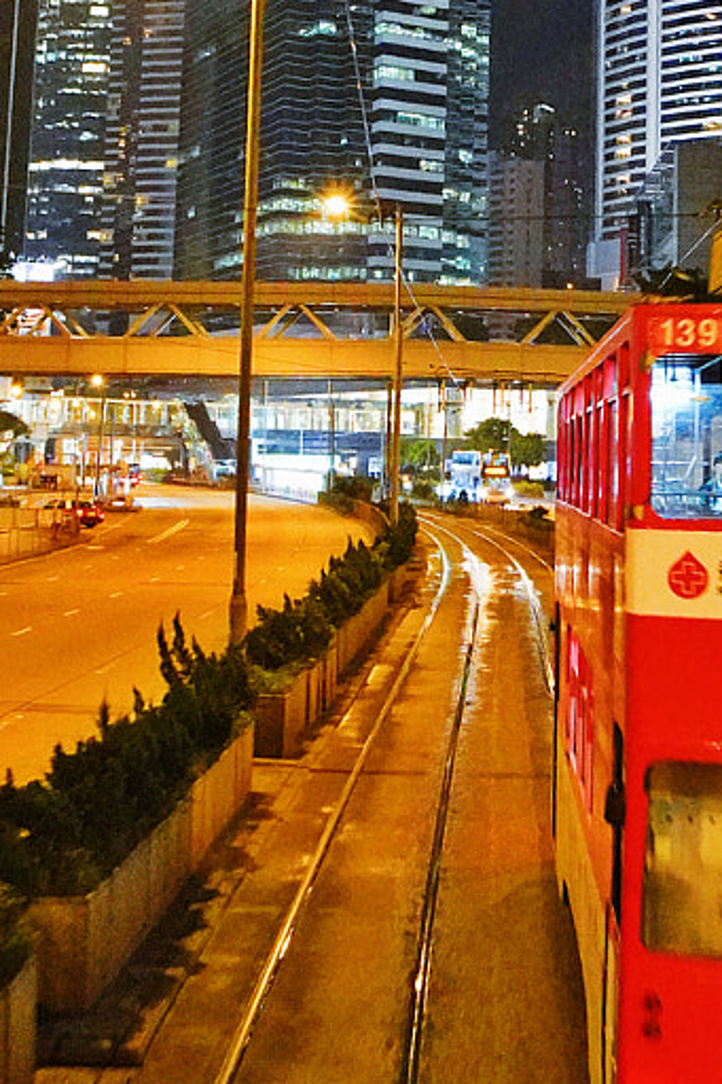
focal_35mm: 50
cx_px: 469
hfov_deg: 26.8
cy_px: 243
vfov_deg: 38.4
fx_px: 1505
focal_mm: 16
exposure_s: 1/60
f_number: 4
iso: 12800
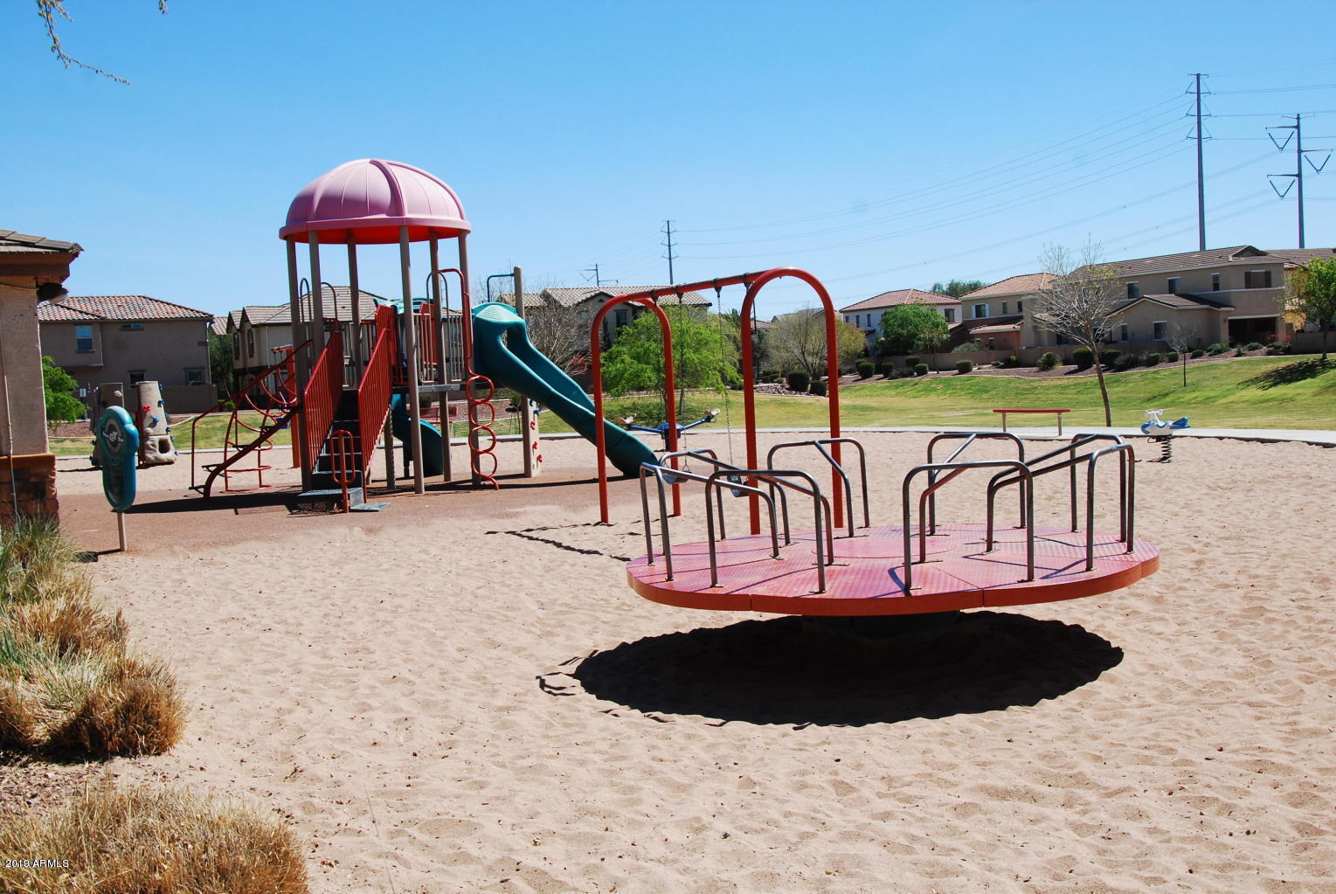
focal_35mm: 39
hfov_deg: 49.5
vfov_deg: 34.3
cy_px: 447
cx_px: 668
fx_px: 1449
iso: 200
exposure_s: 1/400
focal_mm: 26
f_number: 10
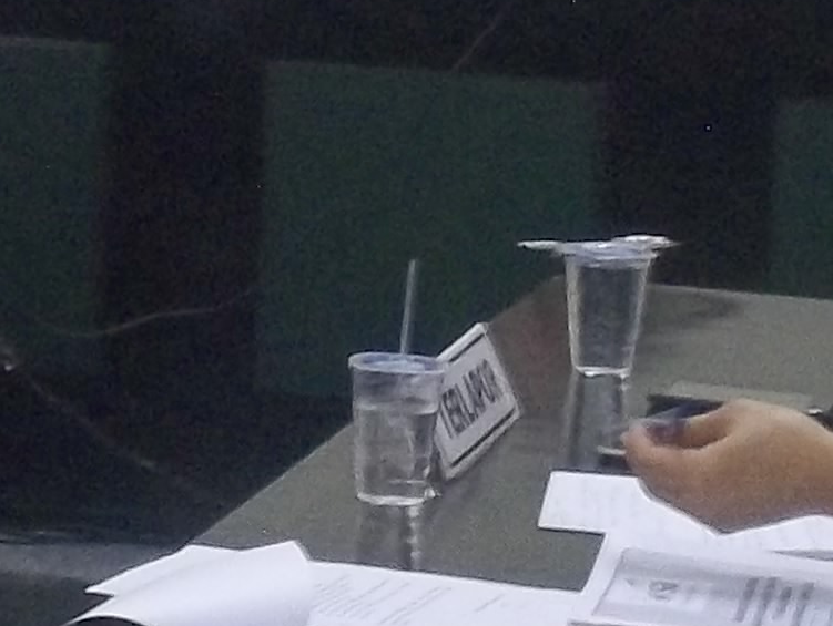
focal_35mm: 218
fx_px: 5252
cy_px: -219
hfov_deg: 8.9
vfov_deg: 6.8
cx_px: -254
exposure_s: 1/8
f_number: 4.2
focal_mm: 6.4
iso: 172
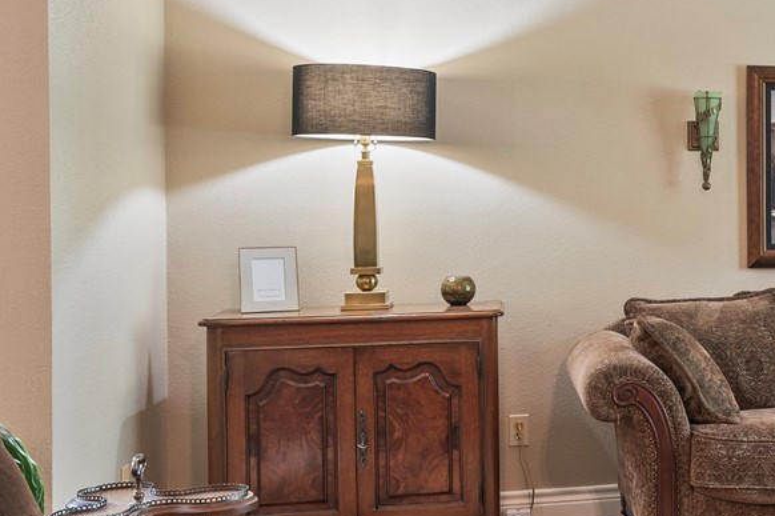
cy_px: 208
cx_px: 872
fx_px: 1205
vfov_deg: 24.1
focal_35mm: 56
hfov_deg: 31.3
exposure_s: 1/1.25
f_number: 6.3
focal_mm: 15
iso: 125
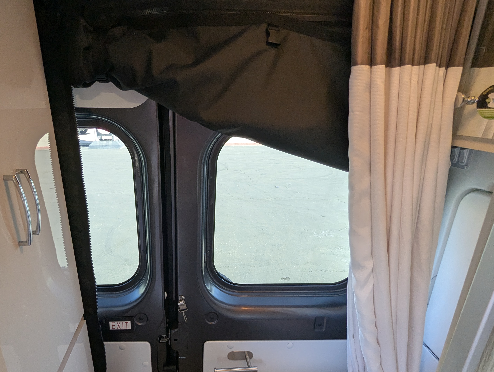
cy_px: 237
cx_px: 200
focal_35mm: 23
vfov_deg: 58.1
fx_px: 329
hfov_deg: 73.1
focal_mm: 2.35
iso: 200
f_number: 2.2
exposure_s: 1/88.8
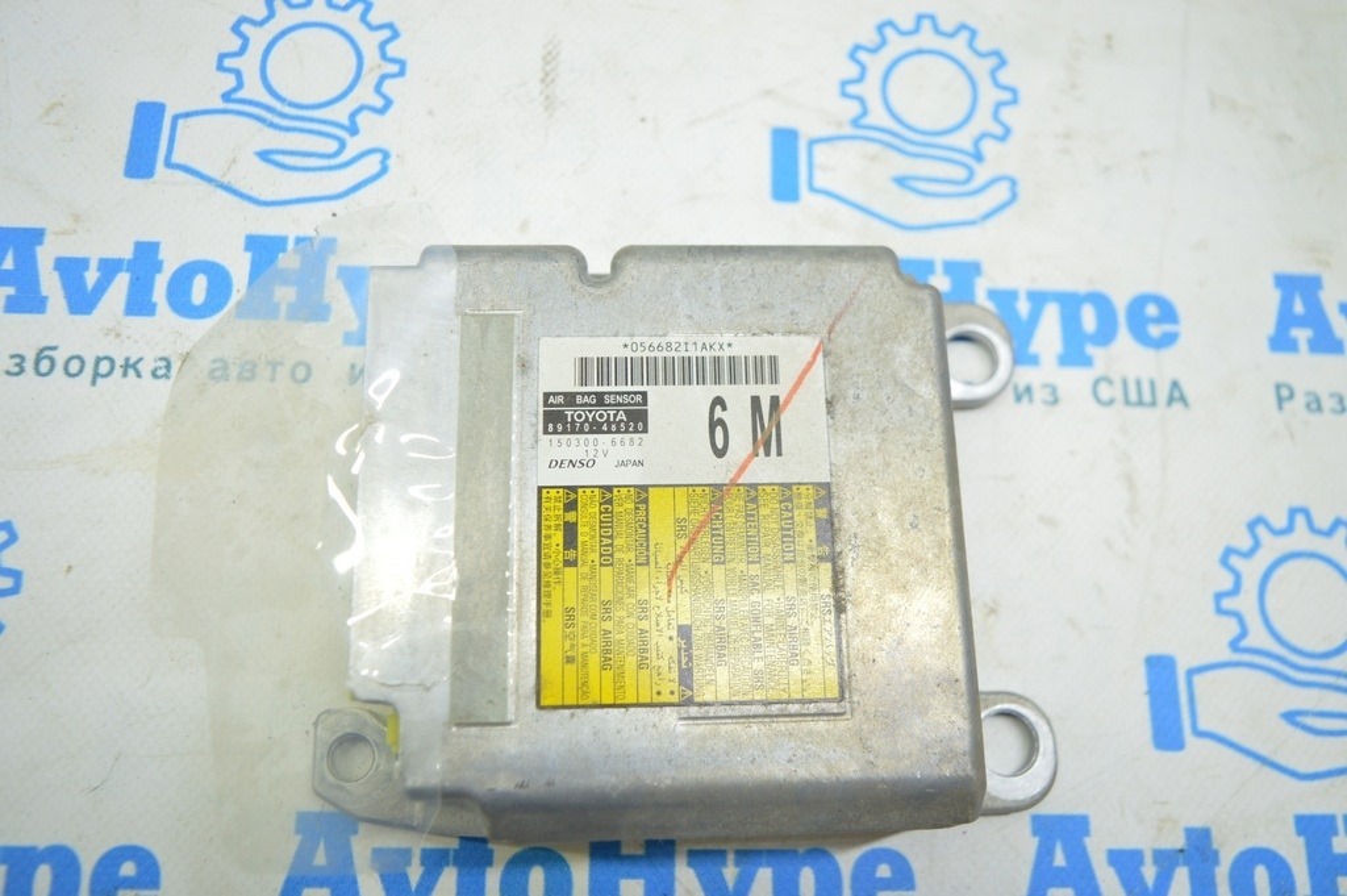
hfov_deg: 62.0
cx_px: 674
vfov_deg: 43.5
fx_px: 1122
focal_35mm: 30
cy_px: 448
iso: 400
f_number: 3.5
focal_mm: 20
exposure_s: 1/40
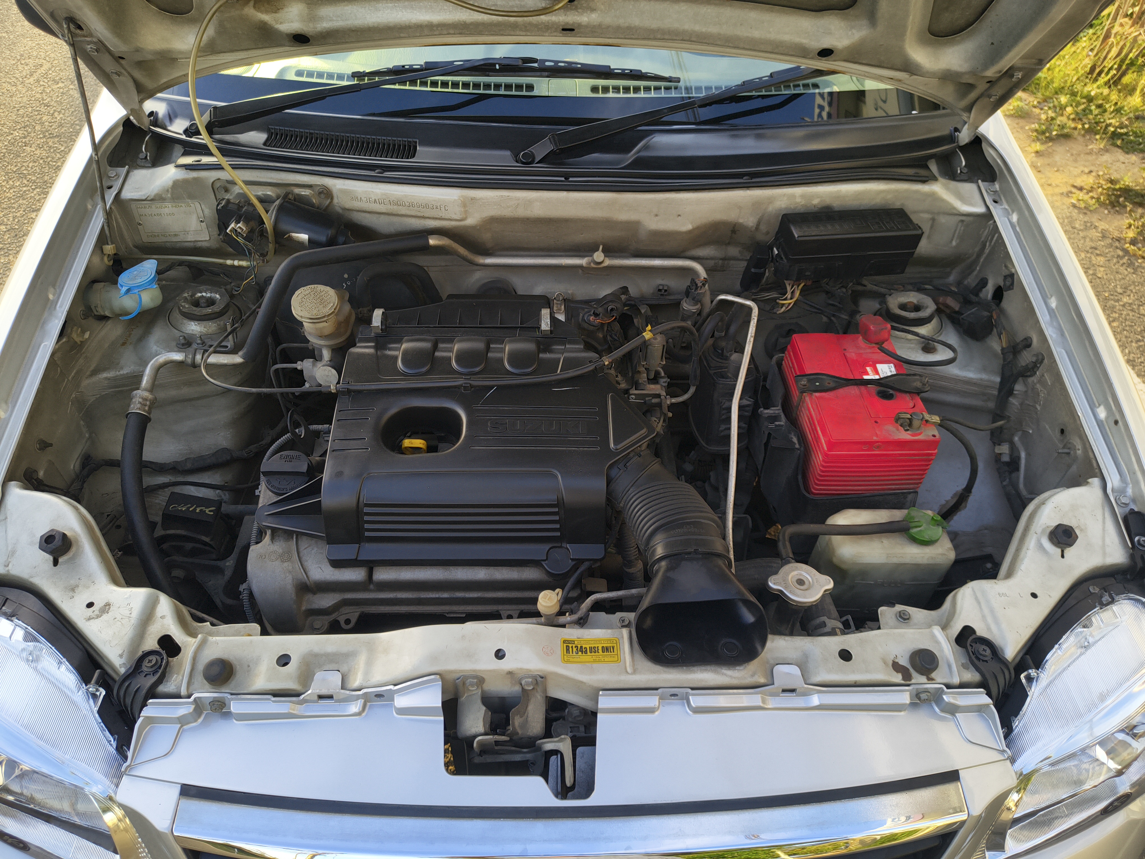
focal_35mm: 24
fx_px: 794
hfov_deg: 71.6
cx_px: 572
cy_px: 430
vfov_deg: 56.8
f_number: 1.8
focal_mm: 5.56
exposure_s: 1/110
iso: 100
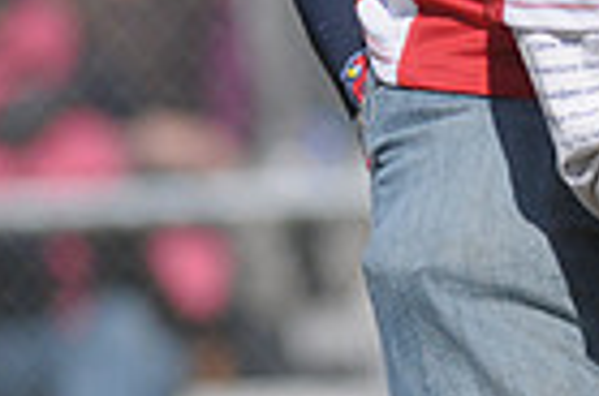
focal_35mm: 1254
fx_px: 20817
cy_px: -45
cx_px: 1155
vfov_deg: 1.1
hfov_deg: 1.6
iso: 400
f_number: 4
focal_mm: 200
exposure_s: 1/4000
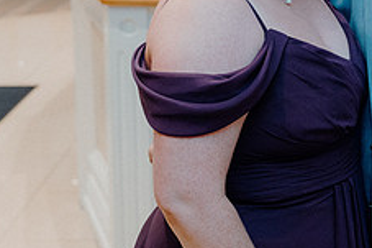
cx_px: 467
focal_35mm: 110
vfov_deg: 12.4
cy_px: 50
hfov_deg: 17.6
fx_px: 1136
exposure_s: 1/160
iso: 2500
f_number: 3.5
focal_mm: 43
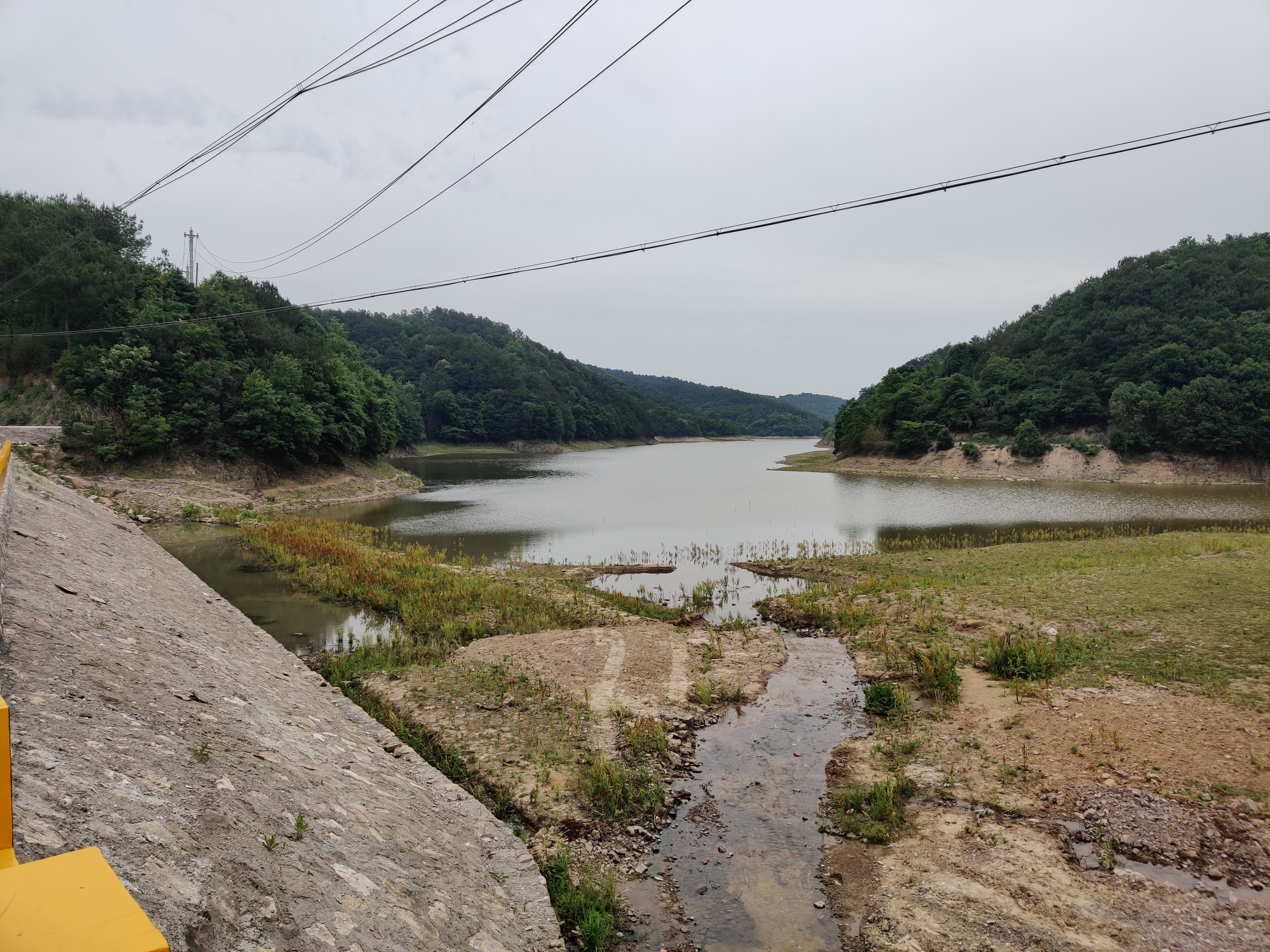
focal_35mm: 27
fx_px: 991
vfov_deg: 51.4
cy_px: 476
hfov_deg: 65.3
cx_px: 635
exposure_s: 1/1682
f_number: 1.65
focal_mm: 4.75
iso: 100
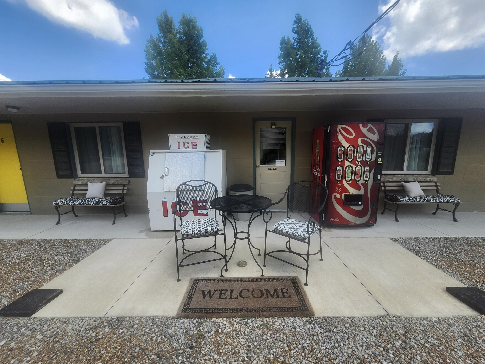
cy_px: 182
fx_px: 182
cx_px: 242
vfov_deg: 89.9
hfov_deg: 106.2
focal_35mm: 13
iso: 40
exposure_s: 1/746
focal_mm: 1.74
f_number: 2.2
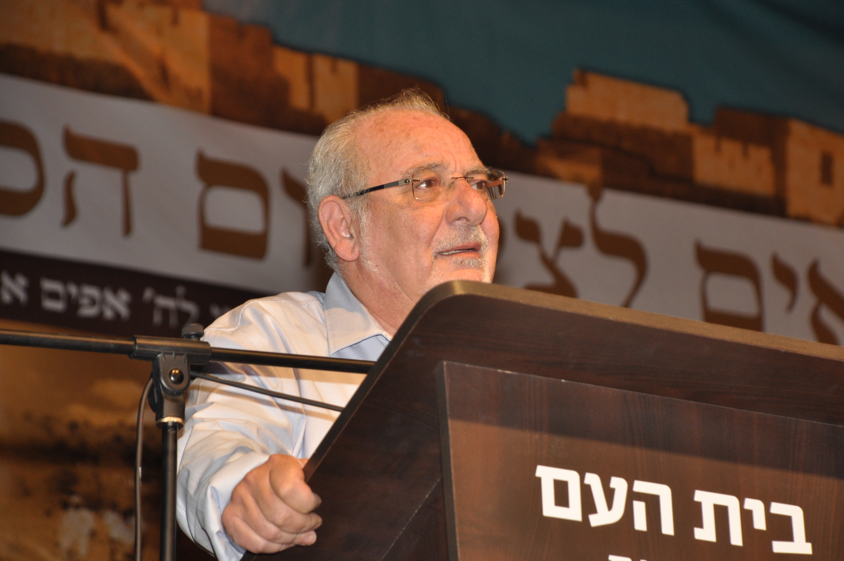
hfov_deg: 12.2
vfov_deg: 8.2
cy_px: 280
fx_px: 3934
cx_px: 422
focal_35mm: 168
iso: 500
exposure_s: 1/60
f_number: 5.6
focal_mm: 112
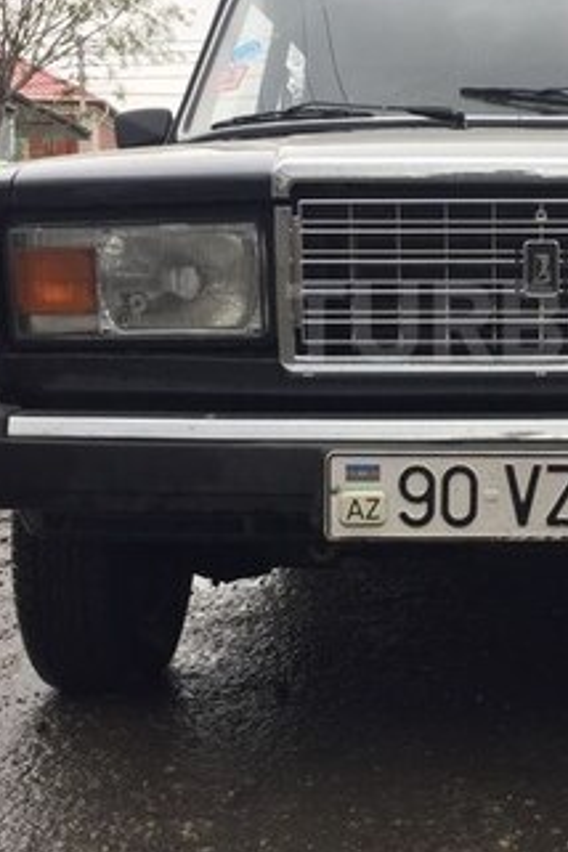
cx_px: 557
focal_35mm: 62
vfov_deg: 32.2
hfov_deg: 21.2
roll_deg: -0.5
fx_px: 1467
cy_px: 322
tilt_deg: -0.3
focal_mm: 4.15
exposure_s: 1/103
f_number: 2.2
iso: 32
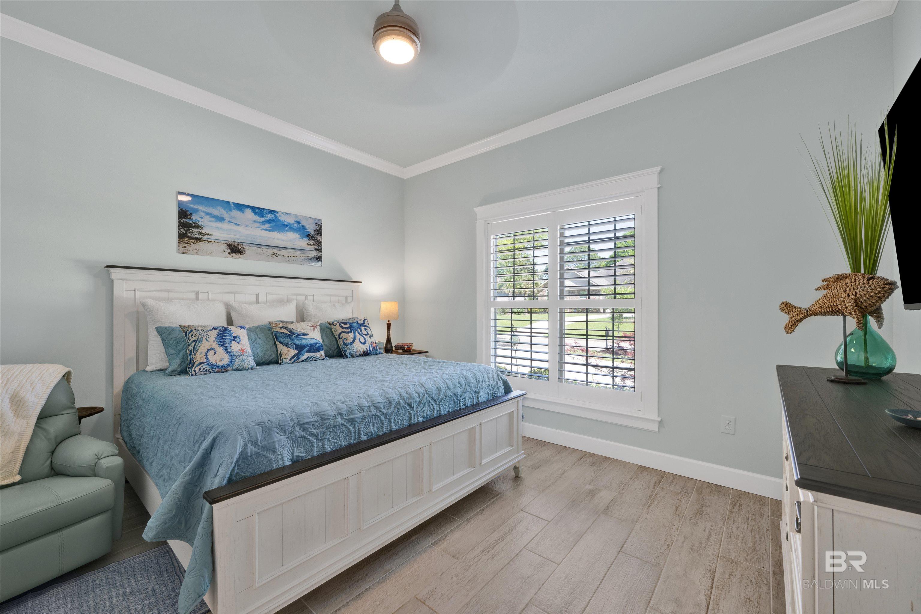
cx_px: 460
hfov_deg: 104.3
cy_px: 307
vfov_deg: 81.2
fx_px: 358
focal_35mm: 14
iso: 400
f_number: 11
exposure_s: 1/30
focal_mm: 14
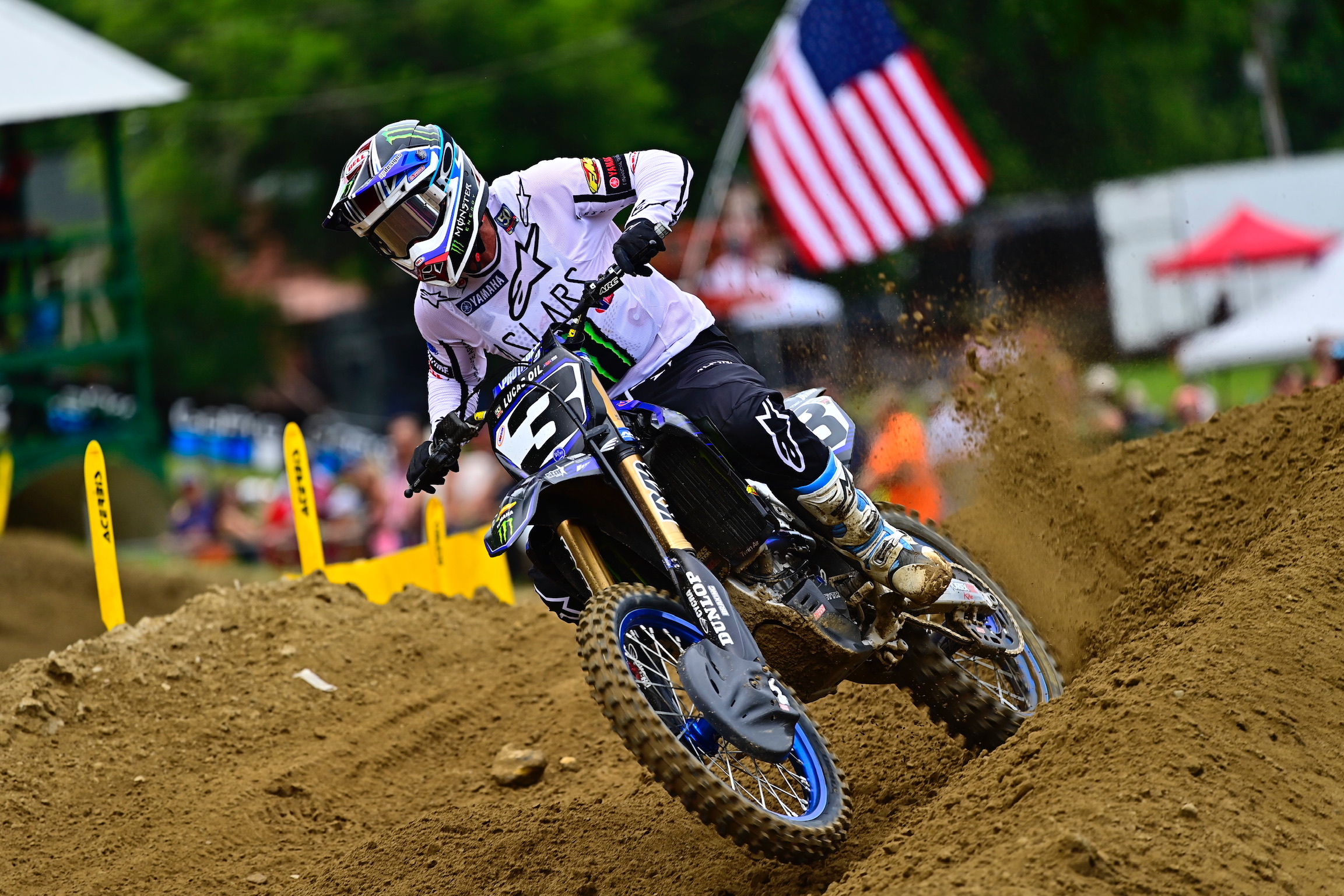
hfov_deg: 6.9
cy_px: 448
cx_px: 672
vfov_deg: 4.6
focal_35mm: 300
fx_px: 11200
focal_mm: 300
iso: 140
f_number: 4
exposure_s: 1/1000
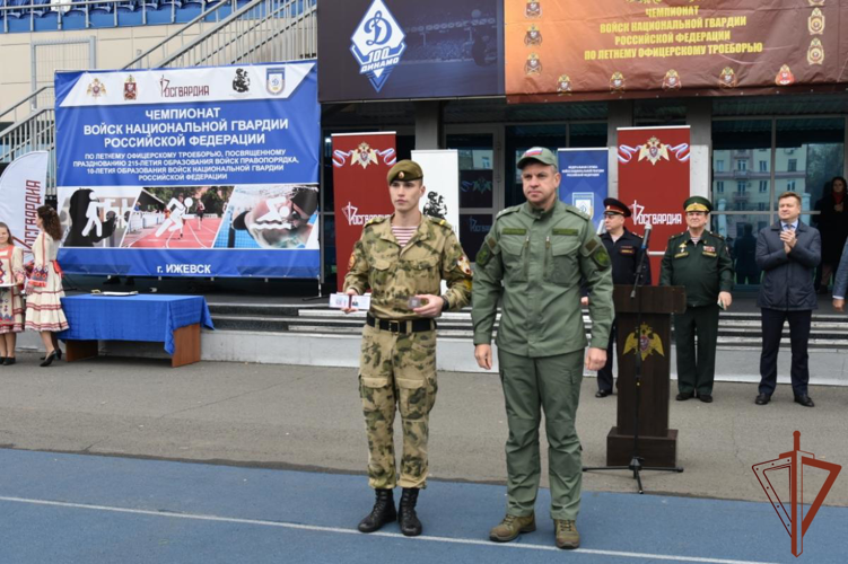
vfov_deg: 42.3
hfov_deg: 60.3
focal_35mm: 31
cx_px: 424
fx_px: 730
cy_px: 282
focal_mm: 31
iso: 400
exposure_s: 1/160
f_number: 6.3
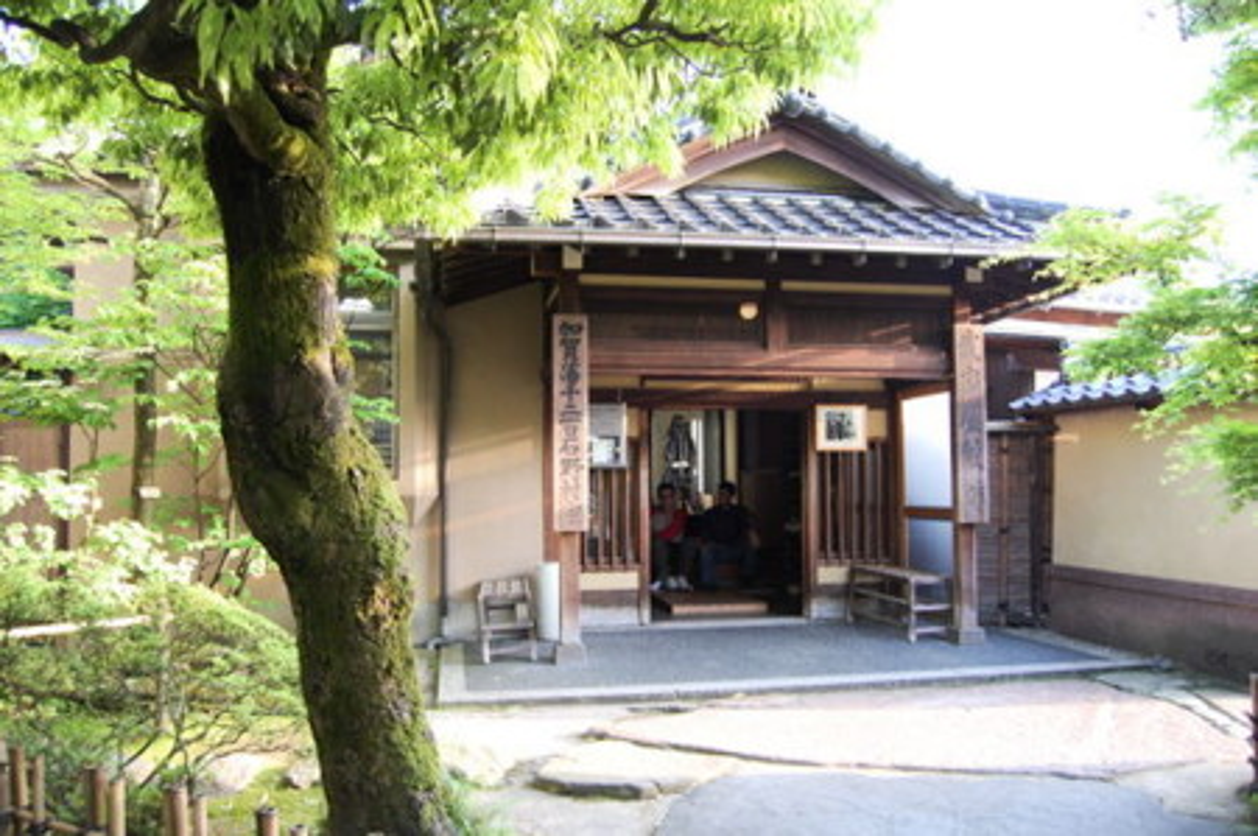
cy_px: 418
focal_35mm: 27
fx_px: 942
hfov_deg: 67.4
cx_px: 629
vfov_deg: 47.8
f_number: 4
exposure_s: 1/60
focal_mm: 18
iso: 400
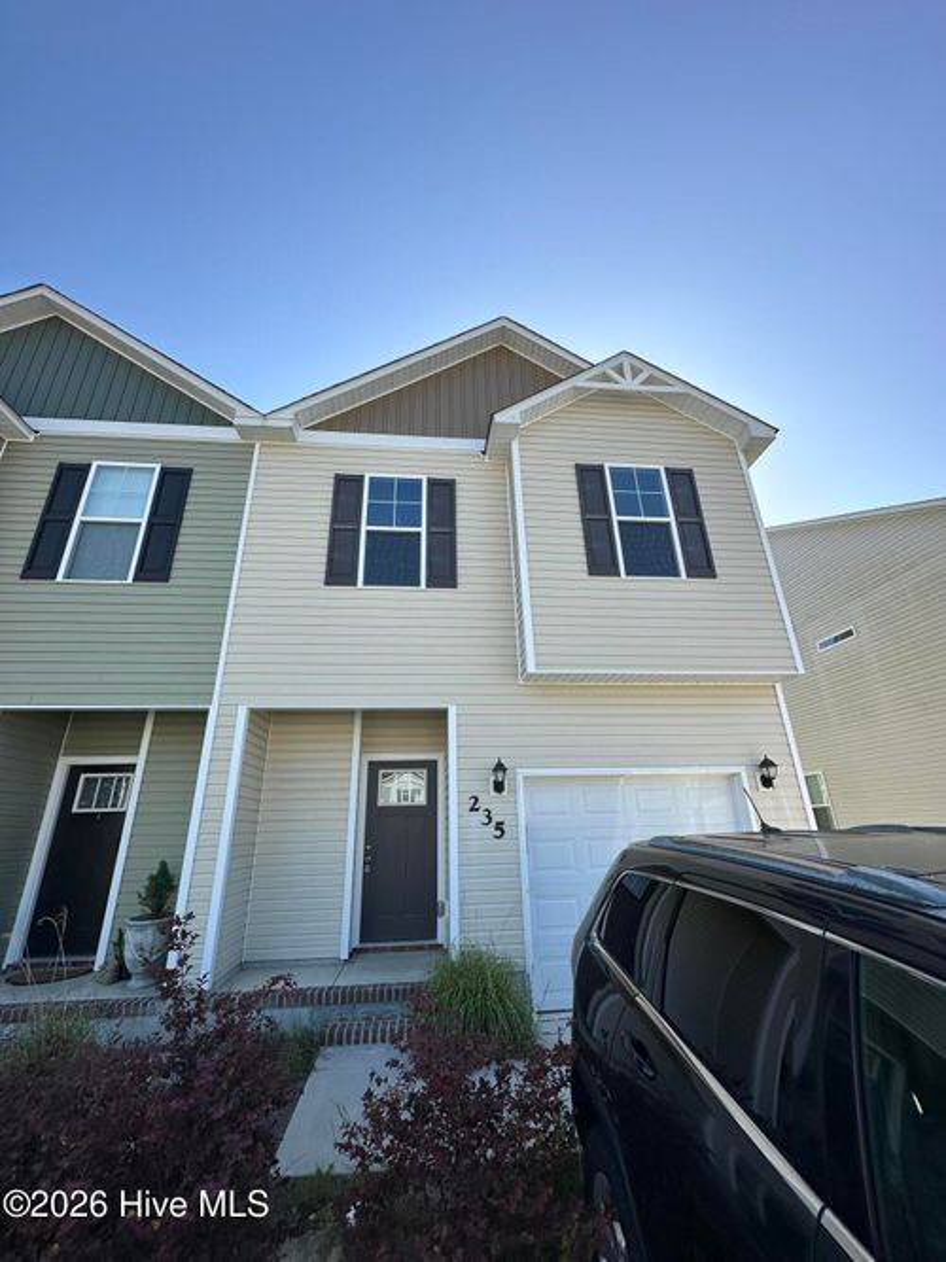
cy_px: 631
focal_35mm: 14
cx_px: 473
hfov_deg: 85.7
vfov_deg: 102.1
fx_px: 510
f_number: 2.2
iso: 40
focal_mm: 2.22
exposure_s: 1/940
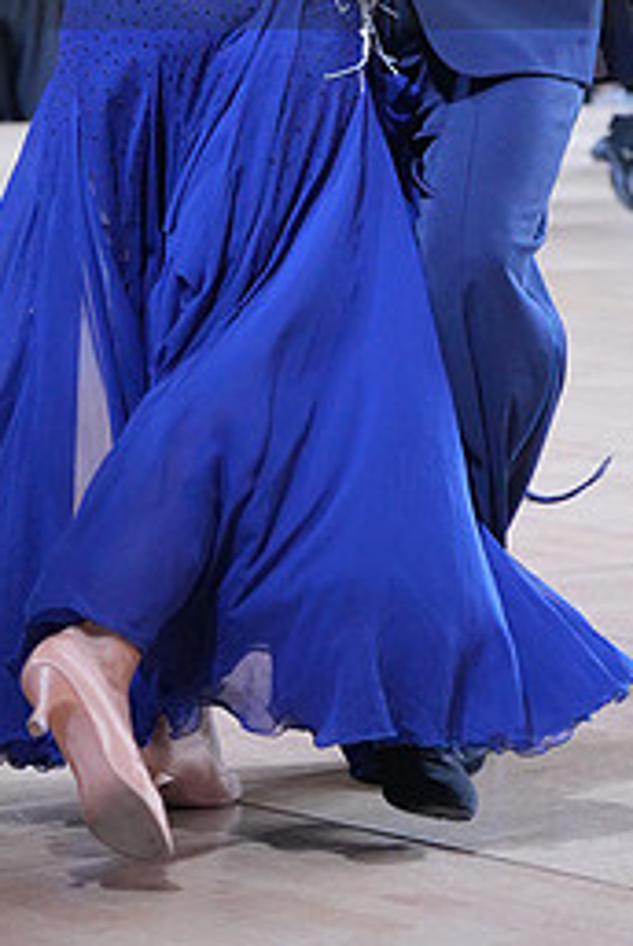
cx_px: 488
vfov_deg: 9.9
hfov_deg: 6.7
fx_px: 5392
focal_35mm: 205
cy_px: -92
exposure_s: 1/400
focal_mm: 91
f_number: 5.6
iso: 4000
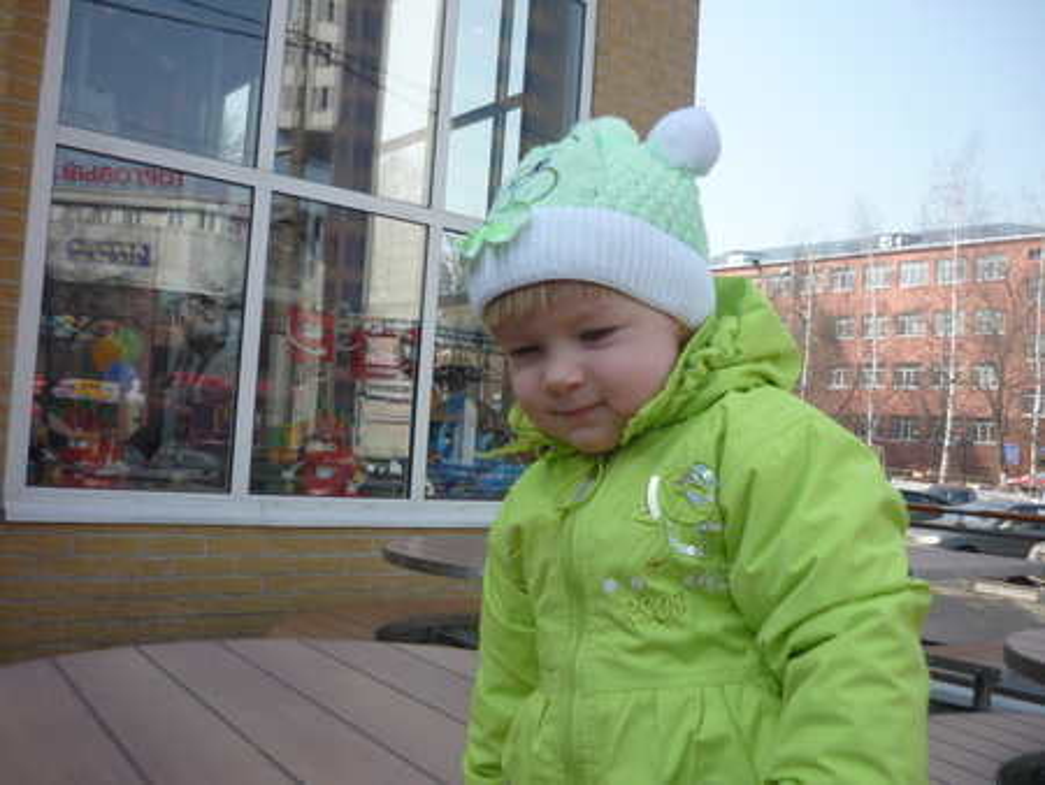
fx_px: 997
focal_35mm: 33
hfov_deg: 55.3
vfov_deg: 43.0
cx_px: 522
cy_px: 392
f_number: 2.8
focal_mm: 5.5
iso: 100
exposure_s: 1/640
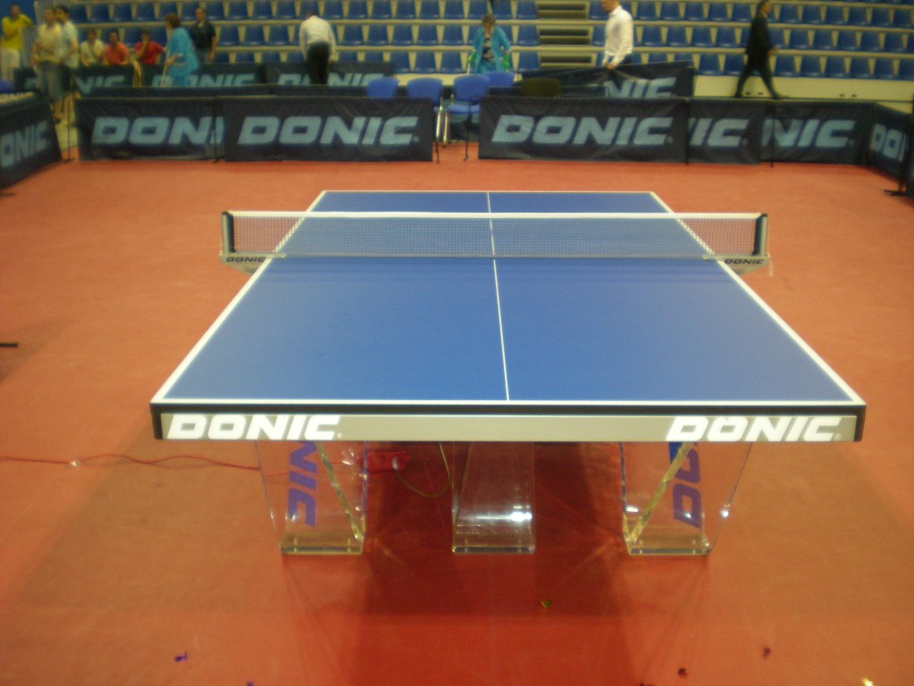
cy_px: 343
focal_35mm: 38
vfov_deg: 37.7
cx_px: 457
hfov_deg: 49.0
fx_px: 1004
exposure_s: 1/30
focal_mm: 6.3
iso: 201
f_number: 3.1
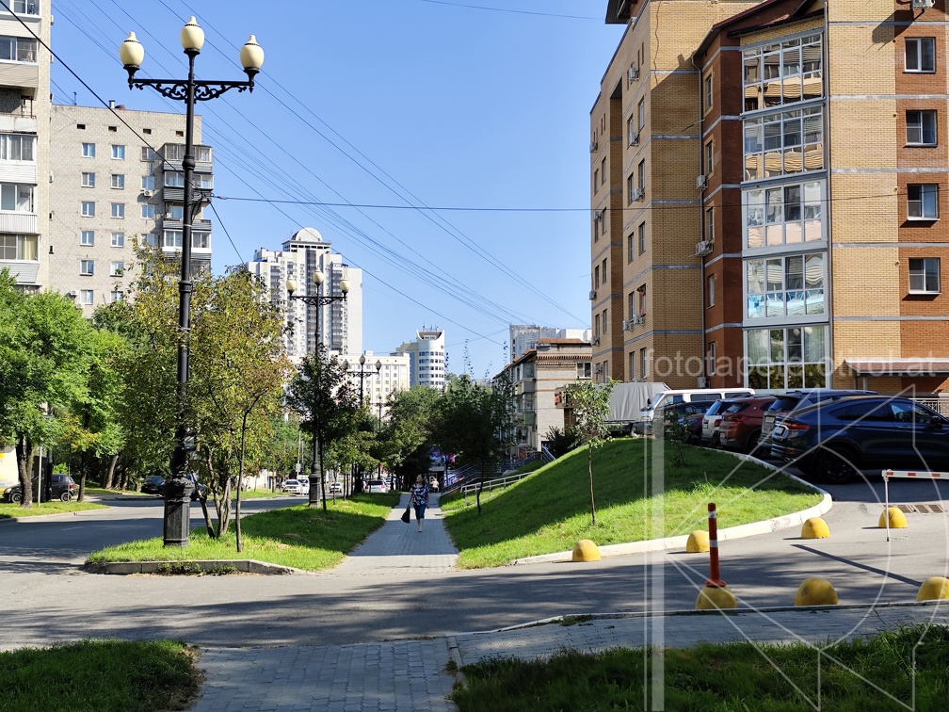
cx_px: 474
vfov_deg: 31.5
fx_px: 1261
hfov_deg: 41.2
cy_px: 356
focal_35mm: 46
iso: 50
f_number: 1.65
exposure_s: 1/860
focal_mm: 6.19
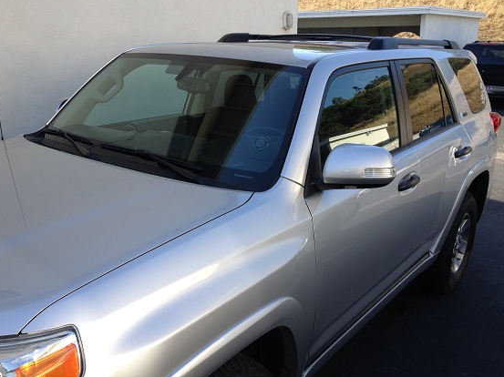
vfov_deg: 37.7
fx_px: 553
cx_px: 260
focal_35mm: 38
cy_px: 185
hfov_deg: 49.0
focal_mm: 4.28
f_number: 2.4
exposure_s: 1/418
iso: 50
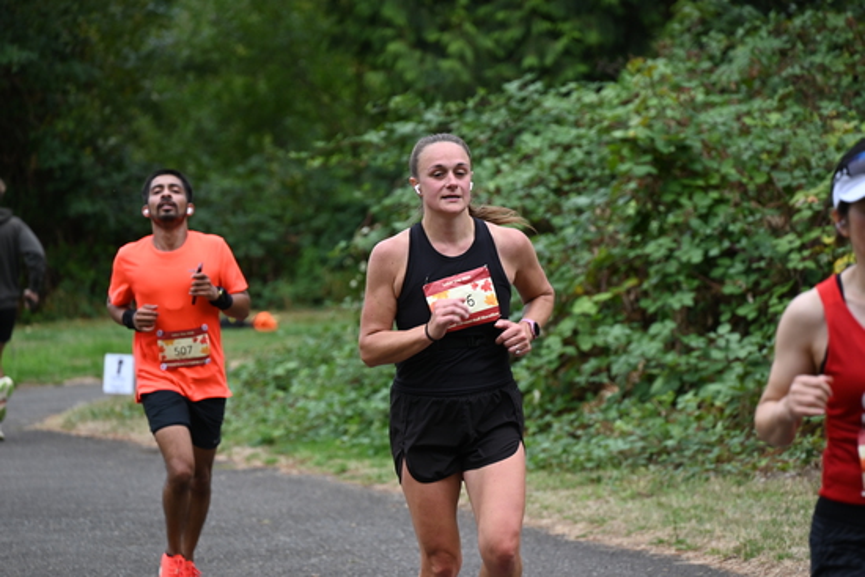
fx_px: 4807
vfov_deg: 6.9
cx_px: 432
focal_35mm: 200
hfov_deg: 10.3
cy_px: 288
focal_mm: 200
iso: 400
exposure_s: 1/320
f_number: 6.3
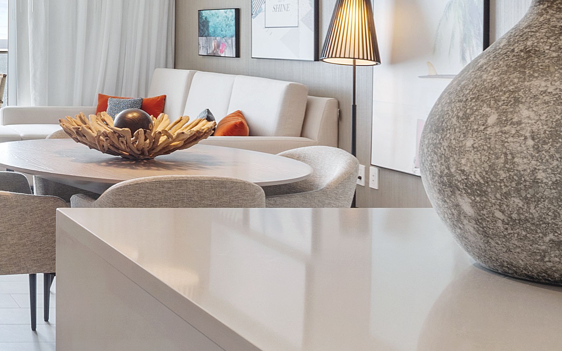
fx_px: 888
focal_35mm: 58
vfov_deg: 22.0
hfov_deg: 27.9
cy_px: 52
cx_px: -200
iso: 100
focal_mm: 17
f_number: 8
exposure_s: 1/2.5
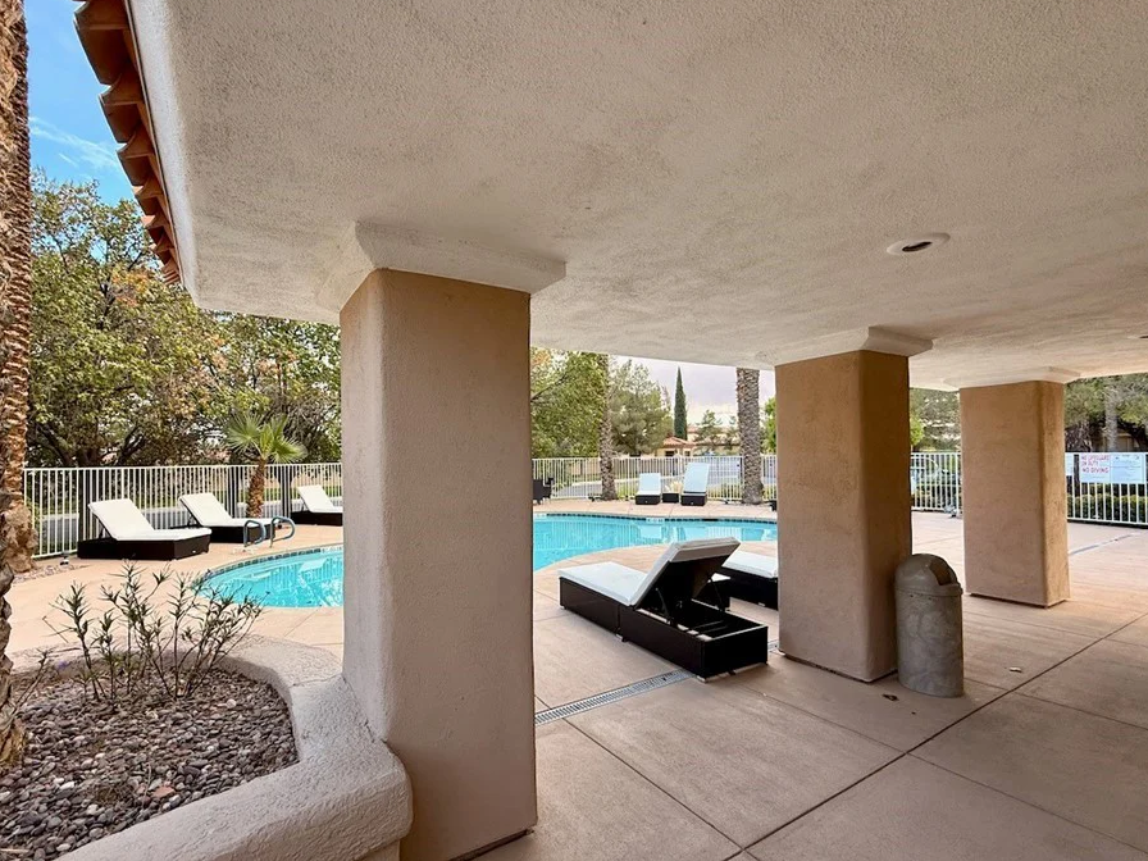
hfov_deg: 94.2
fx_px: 531
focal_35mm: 16
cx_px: 520
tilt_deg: +0.6
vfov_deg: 78.0
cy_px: 452
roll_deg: +0.5
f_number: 2.2
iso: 50
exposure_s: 1/136
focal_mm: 2.22
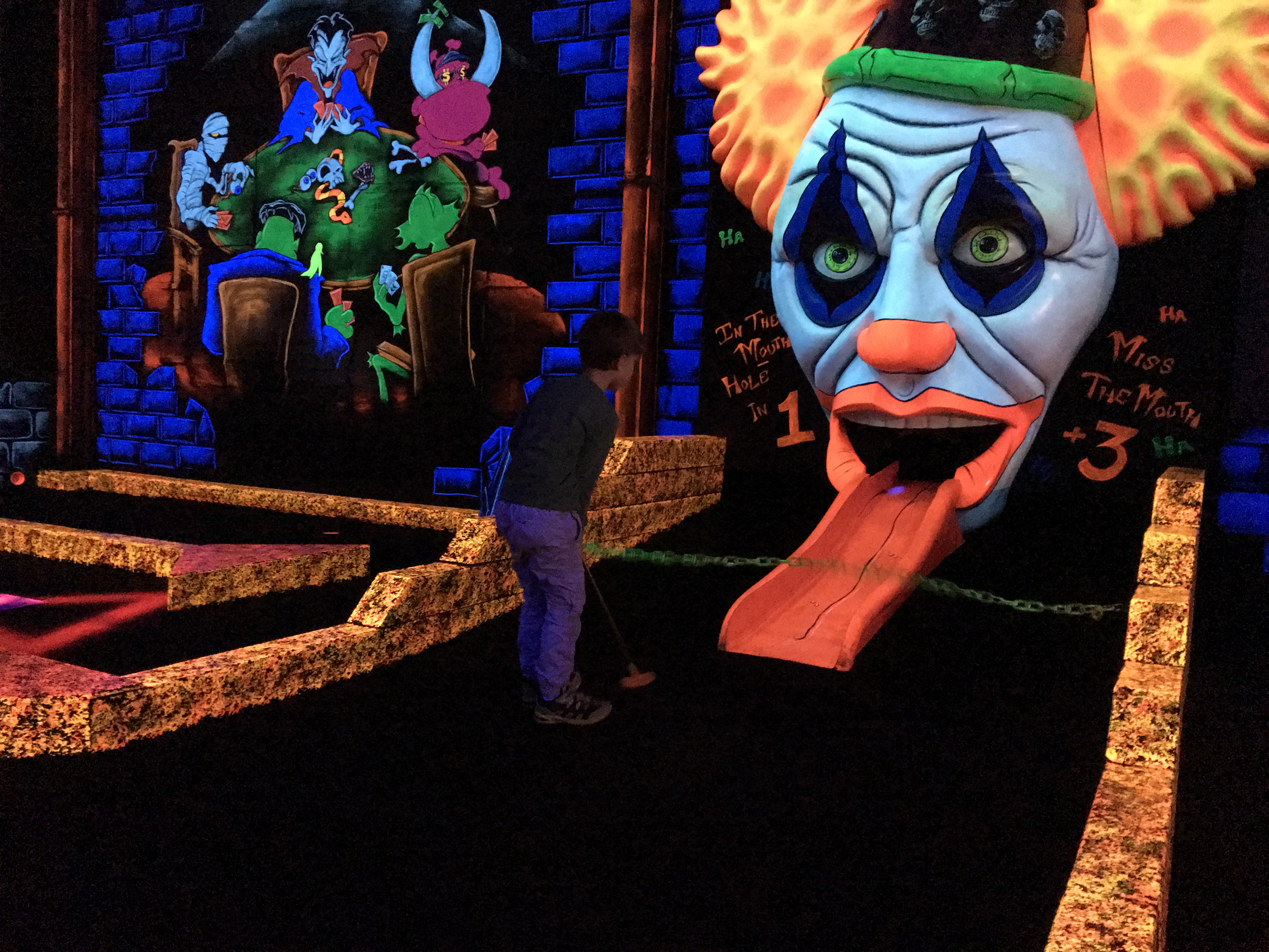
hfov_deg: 61.7
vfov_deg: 48.2
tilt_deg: -3.5
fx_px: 1063
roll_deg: -3.5
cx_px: 634
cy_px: 476
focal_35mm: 29
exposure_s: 1/15
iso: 1250
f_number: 2.2
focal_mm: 4.15
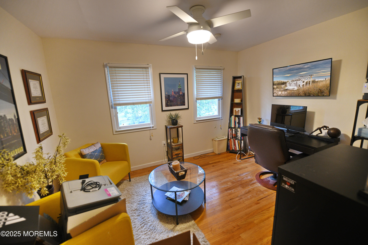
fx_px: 153
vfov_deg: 77.3
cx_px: 184
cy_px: 122
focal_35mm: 15
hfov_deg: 100.4
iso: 800
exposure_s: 1/40
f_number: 3.2
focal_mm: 15
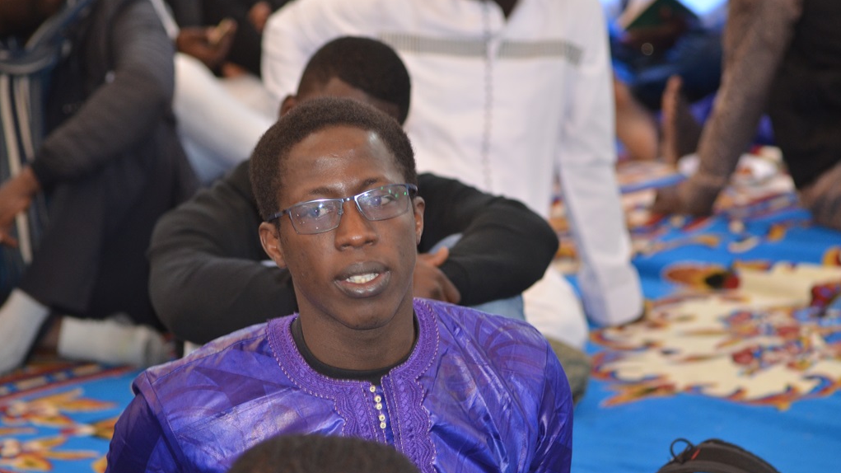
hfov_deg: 12.4
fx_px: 3857
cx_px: 421
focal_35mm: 173
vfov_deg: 7.0
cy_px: 237
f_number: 4
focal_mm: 110
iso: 800
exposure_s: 1/60
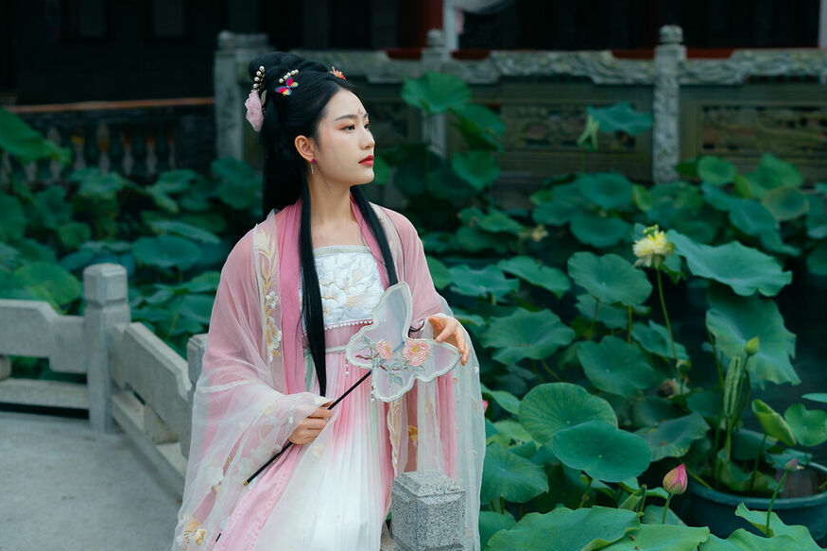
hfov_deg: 33.4
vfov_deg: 22.6
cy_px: 286
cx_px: 467
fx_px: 1378
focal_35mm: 60
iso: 100
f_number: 2.8
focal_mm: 50
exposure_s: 1/250
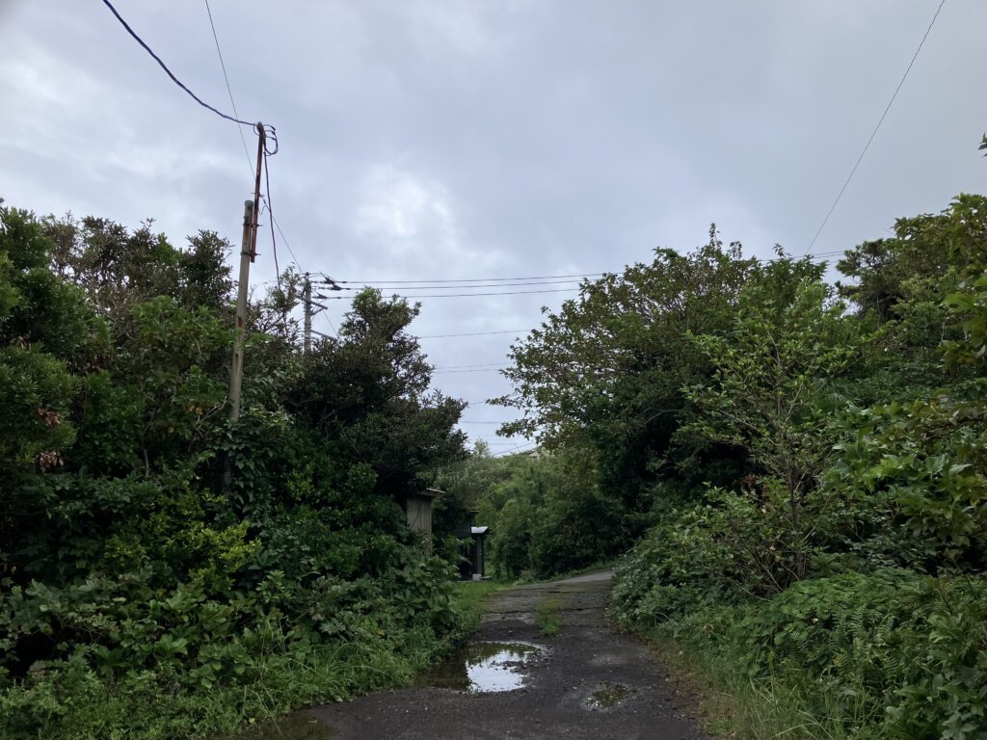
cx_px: 494
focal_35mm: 28
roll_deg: +0.4
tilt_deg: +12.5
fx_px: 798
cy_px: 370
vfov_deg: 49.7
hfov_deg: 63.4
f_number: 1.8
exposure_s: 1/1091
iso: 32
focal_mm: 3.99
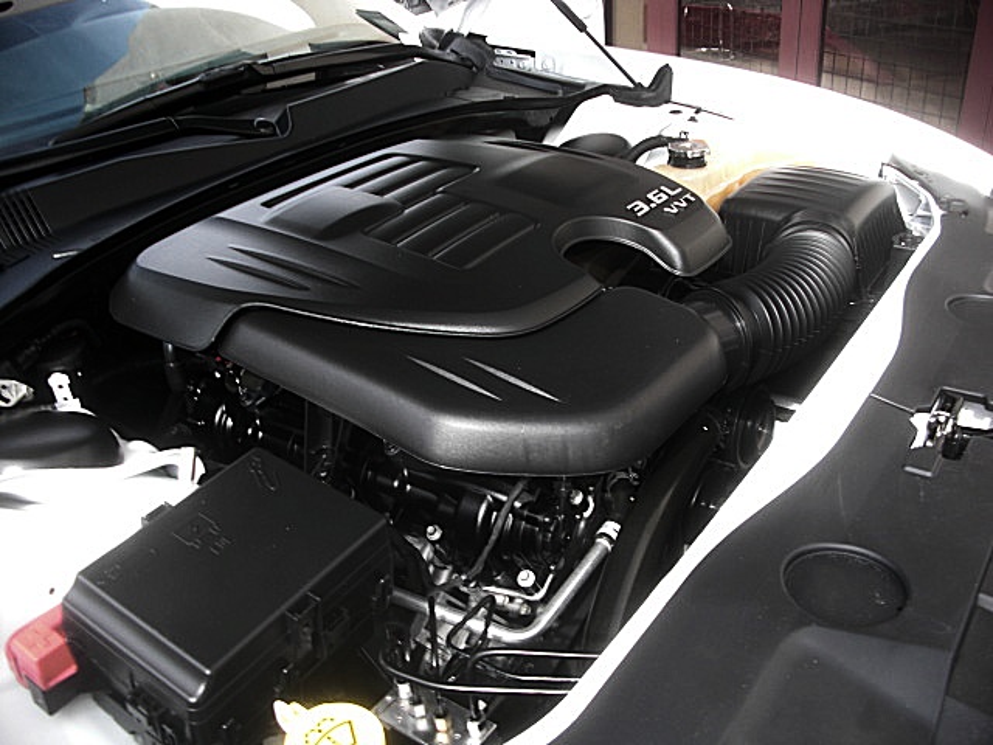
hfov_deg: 51.4
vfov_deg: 39.7
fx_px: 1033
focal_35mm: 36
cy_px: 372
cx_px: 496
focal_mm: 6.3
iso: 50
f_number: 2.8
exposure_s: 1/100
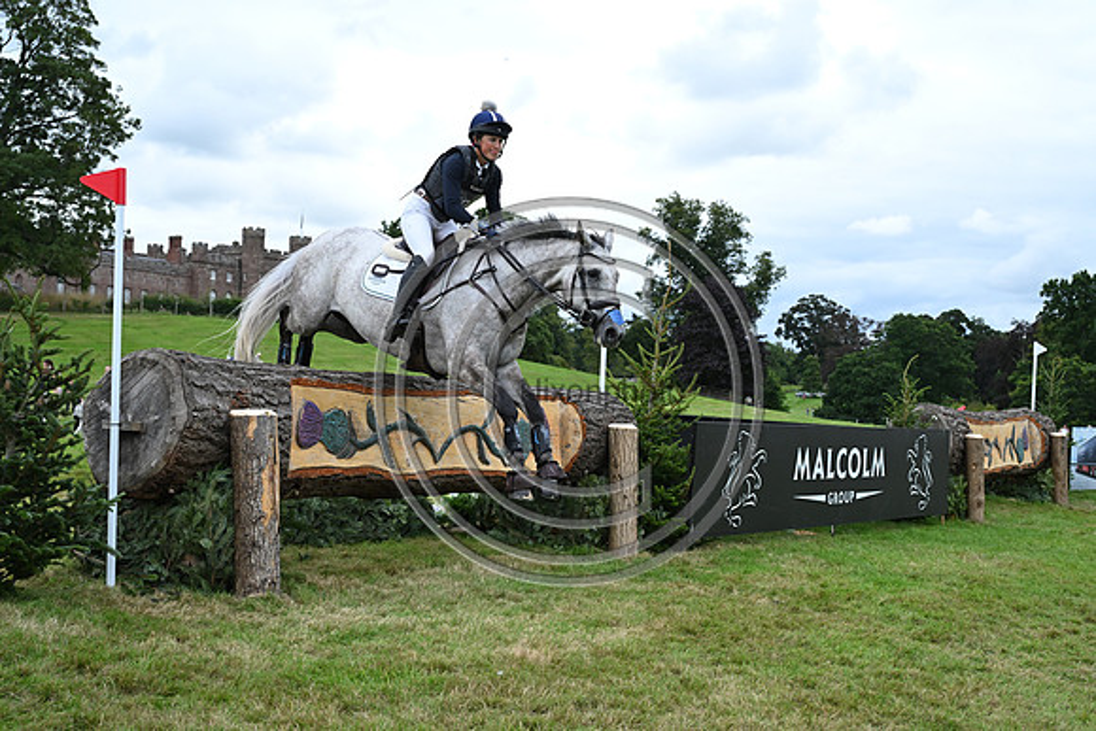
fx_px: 1523
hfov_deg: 39.6
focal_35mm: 50
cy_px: 366
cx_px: 548
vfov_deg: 27.0
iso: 800
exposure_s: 1/1250
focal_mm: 50
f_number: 5.6
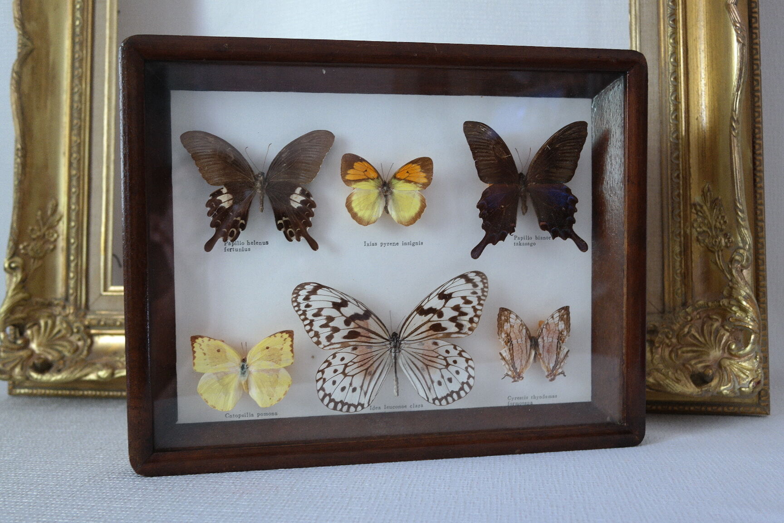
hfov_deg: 53.1
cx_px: 392
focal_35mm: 36
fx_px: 784
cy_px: 262
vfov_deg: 36.9
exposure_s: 1/15
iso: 400
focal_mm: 24
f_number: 3.5
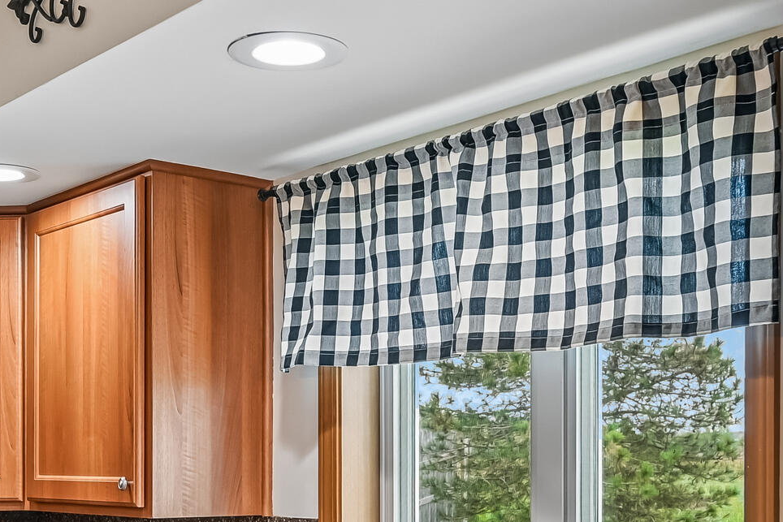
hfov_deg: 35.6
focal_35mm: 56
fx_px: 1218
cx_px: 388
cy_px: 474
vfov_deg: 23.5
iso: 400
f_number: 4.8
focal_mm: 18
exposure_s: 1/20
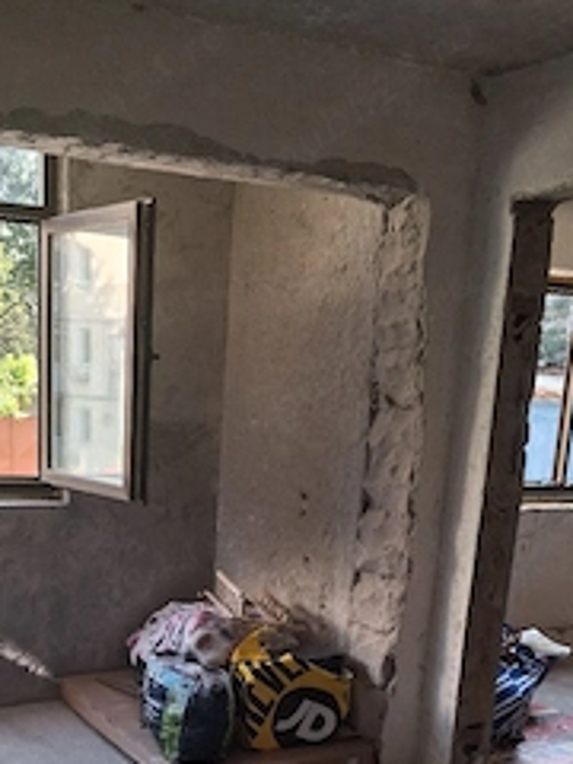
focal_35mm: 45
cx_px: 188
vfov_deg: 40.0
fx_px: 993
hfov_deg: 31.9
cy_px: 633
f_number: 1.8
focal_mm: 4
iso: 50
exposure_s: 1/100
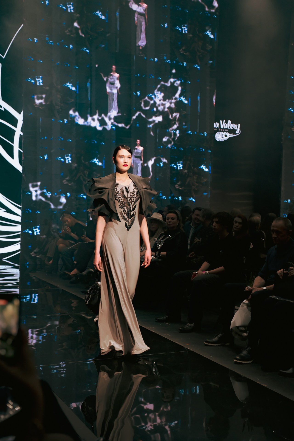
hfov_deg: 27.5
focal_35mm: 49
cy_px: 220
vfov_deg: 40.3
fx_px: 600
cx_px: 147
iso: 1600
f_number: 3.5
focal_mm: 49
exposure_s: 1/200
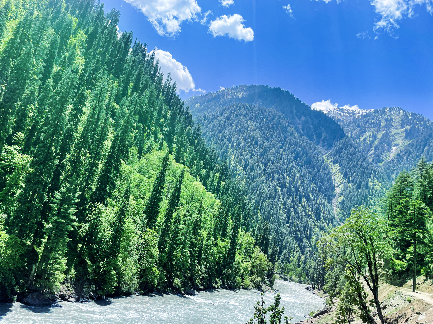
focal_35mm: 26
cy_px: 162
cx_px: 216
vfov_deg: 53.1
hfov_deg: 67.3
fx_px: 325
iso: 32
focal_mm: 4.2
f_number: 1.6
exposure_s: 1/2257
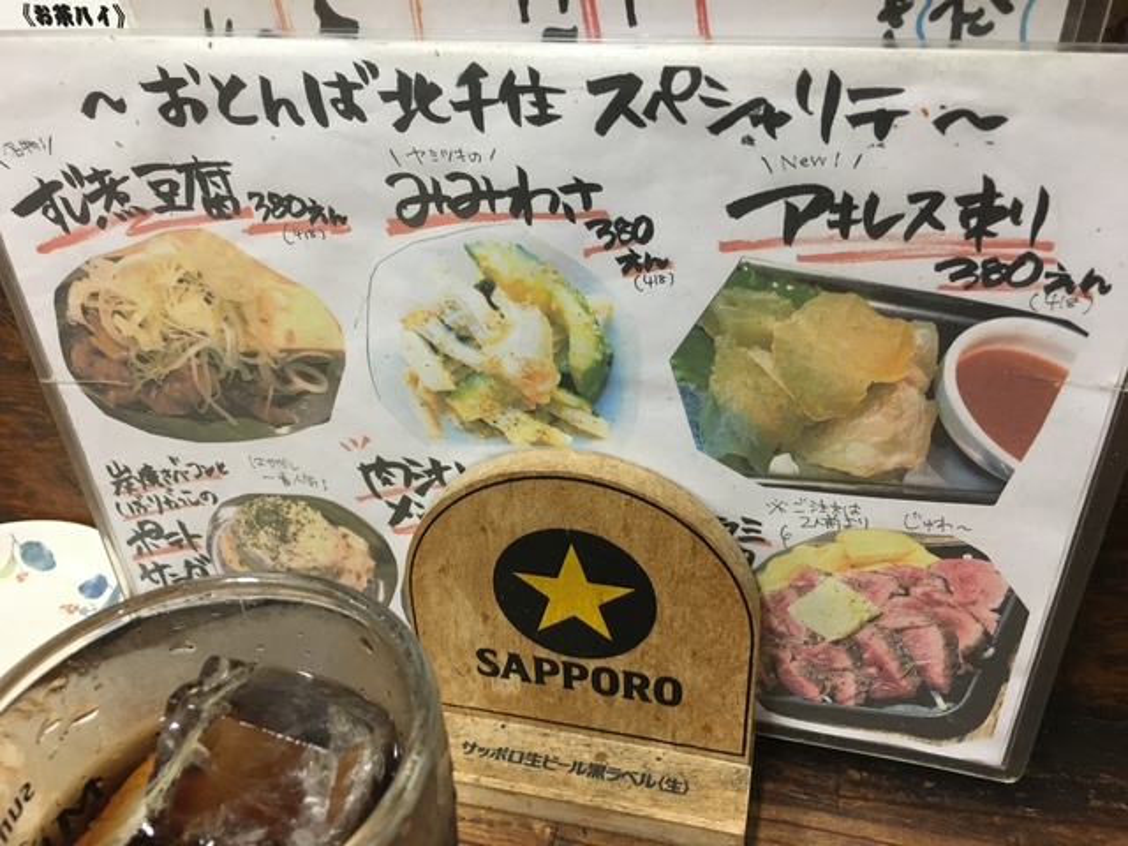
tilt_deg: -31.9
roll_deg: +2.0
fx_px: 945
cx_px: 564
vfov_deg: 48.2
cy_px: 423
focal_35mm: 29
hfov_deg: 61.7
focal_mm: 4.15
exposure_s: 1/30
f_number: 2.2
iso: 160
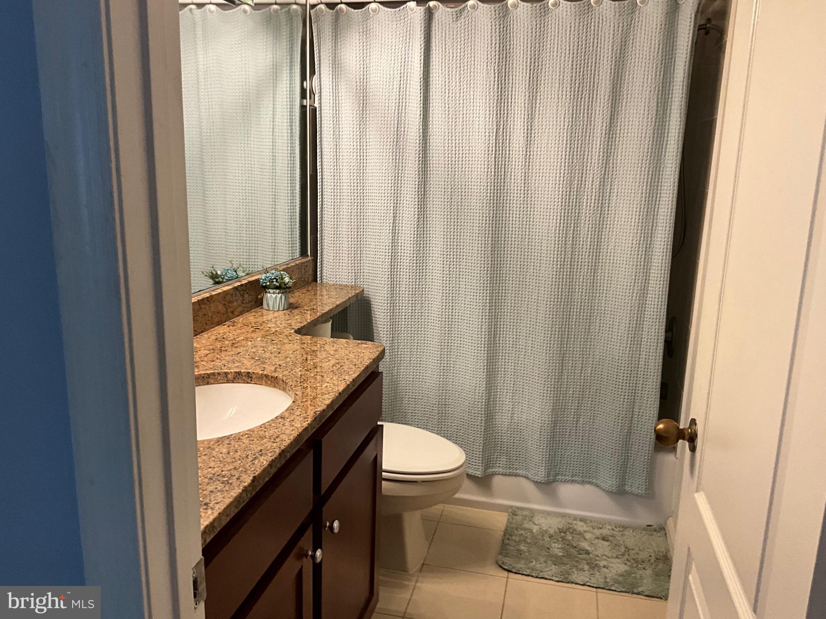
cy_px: 310
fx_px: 692
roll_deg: -1.5
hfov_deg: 61.7
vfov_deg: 48.2
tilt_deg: -12.4
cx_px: 413
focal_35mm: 29
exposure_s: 1/60
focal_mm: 3
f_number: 1.8
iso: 100
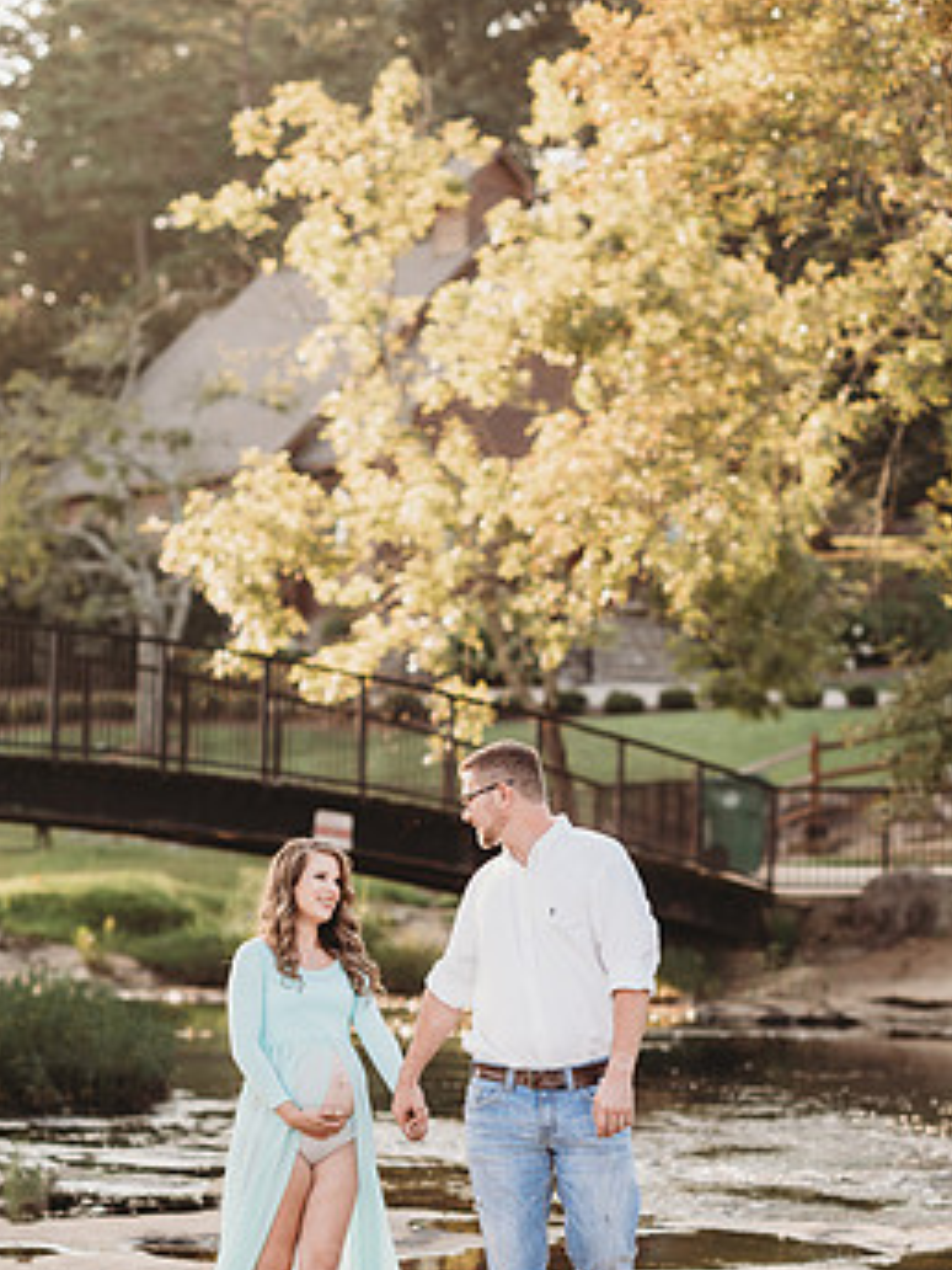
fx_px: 3924
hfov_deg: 13.8
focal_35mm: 107
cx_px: 535
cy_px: 794
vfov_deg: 18.3
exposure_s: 1/400
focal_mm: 85
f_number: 2.5
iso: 160
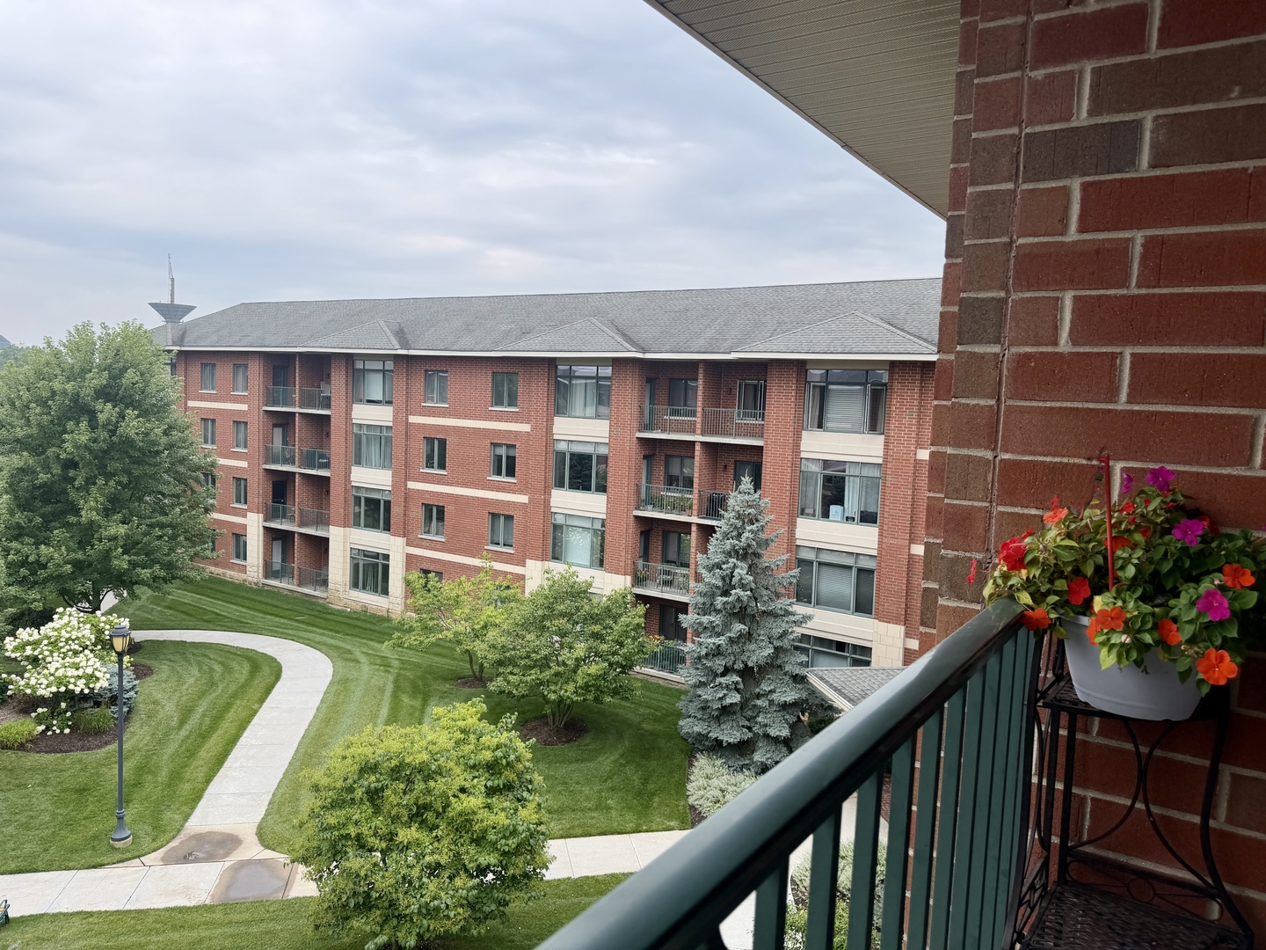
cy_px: 475
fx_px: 878
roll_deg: -1.4
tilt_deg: -2.7
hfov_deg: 71.6
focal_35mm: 24
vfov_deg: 56.8
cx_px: 633
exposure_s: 1/1292
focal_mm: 6.76
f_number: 1.78
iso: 80
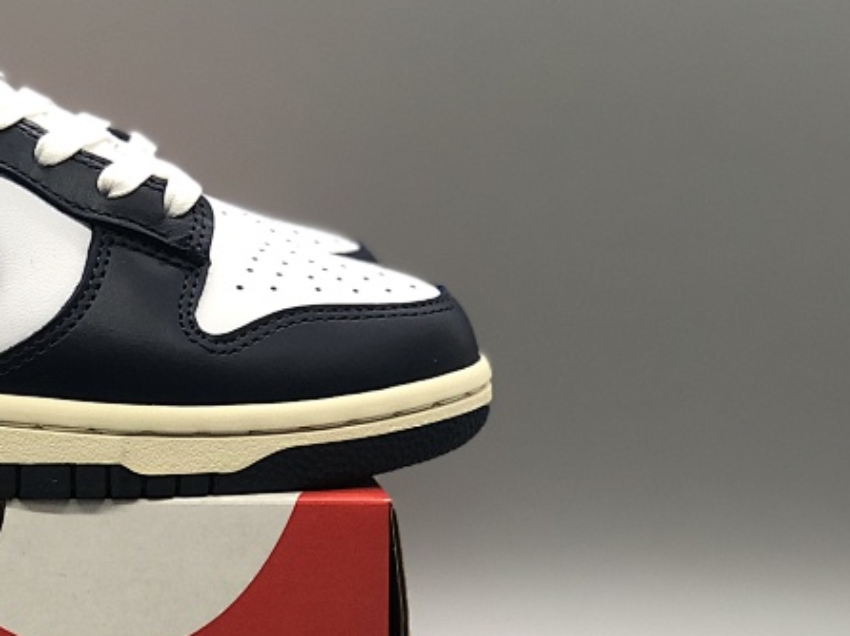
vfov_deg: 11.7
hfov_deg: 15.2
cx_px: -103
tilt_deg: -7.7
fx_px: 3092
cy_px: 427
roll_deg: -0.4
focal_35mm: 126
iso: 40
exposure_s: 1/58
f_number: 2.4
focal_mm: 6
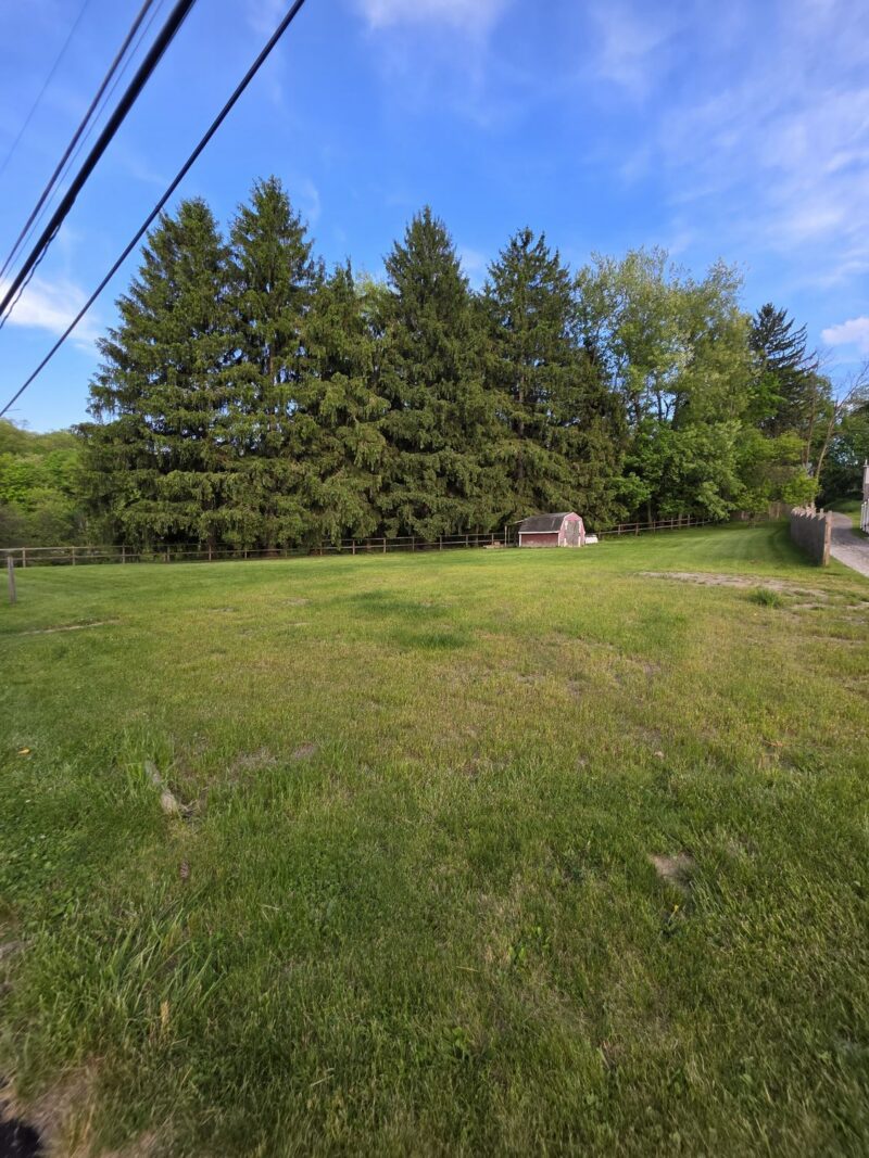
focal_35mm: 13
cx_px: 434
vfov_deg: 106.2
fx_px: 435
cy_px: 579
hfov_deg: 89.9
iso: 20
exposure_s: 1/120
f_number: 1.9
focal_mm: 2.2
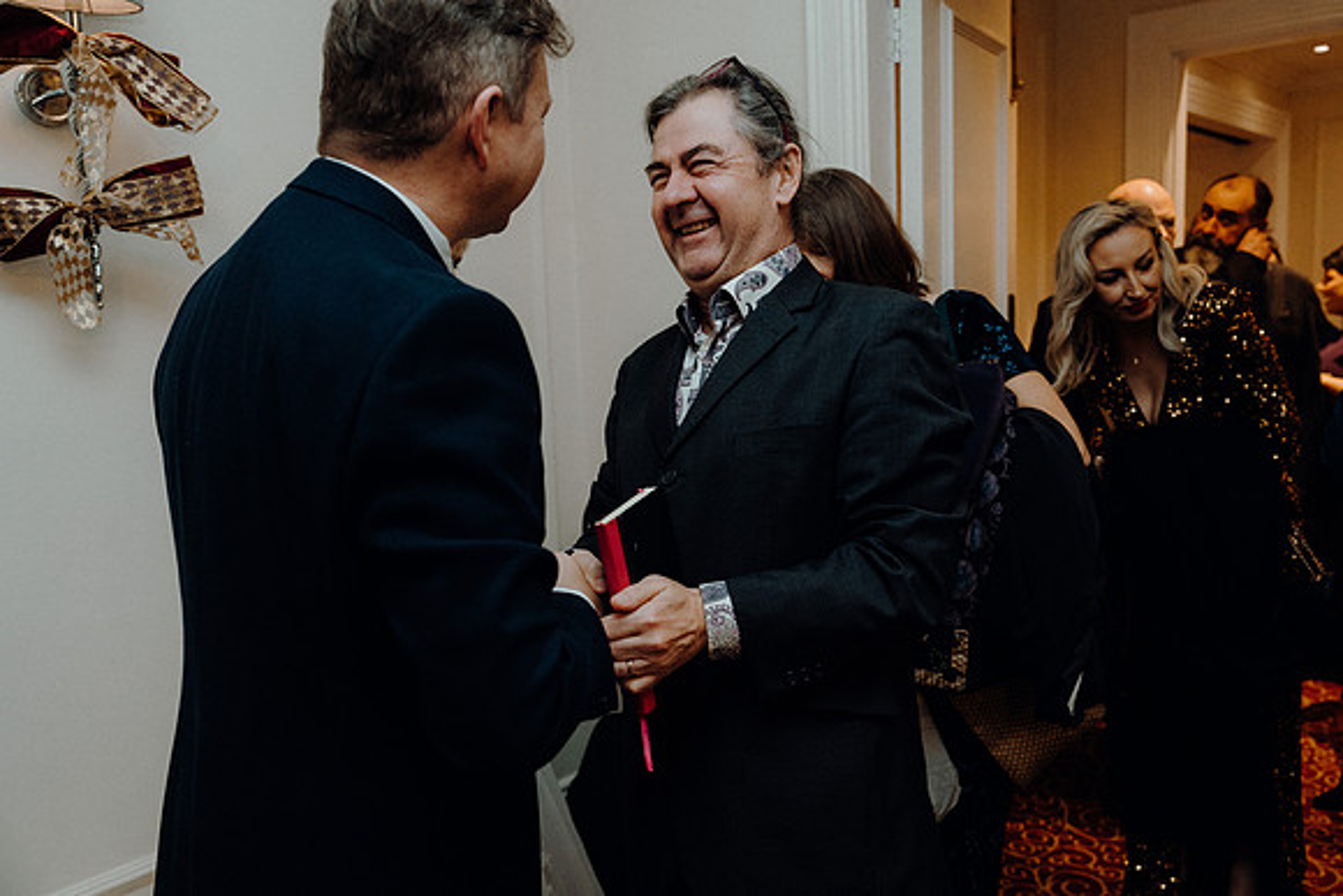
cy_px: 448
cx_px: 672
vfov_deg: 43.6
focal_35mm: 30
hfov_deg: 61.9
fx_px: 1119
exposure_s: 1/200
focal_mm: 30
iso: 2500
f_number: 3.5
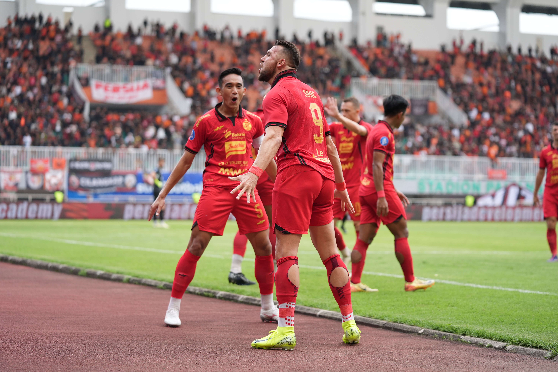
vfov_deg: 14.4
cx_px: 279
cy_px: 186
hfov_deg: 21.5
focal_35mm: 95
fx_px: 1472
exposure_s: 1/2000
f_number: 2.8
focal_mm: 95
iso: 800
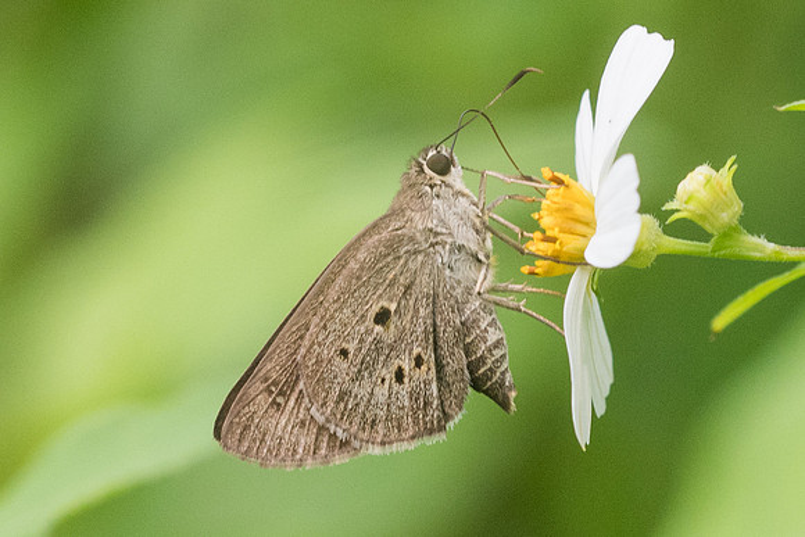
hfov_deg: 3.0
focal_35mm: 691
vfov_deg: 2.0
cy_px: 352
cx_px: 436
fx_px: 15444
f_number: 6.3
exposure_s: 1/640
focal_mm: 150
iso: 800
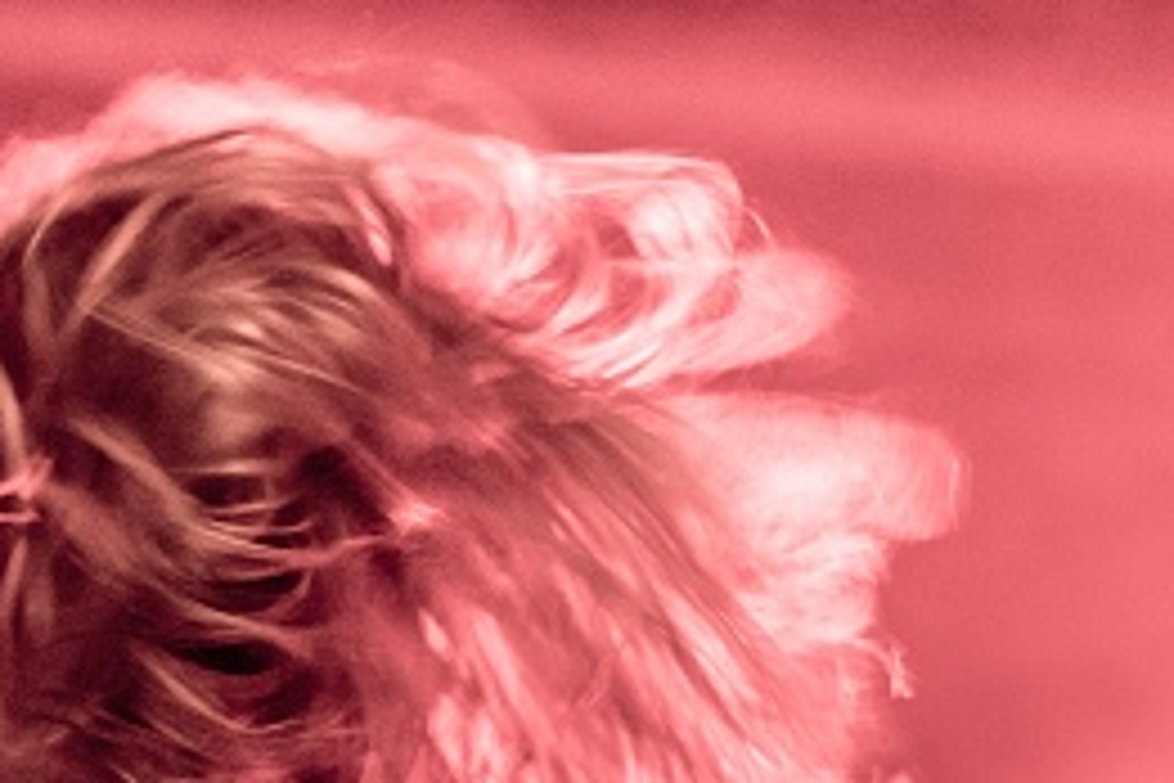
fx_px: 4500
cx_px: 562
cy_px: 839
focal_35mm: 138
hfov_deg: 14.9
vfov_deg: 9.8
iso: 1600
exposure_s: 1/80
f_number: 1.4
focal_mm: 50
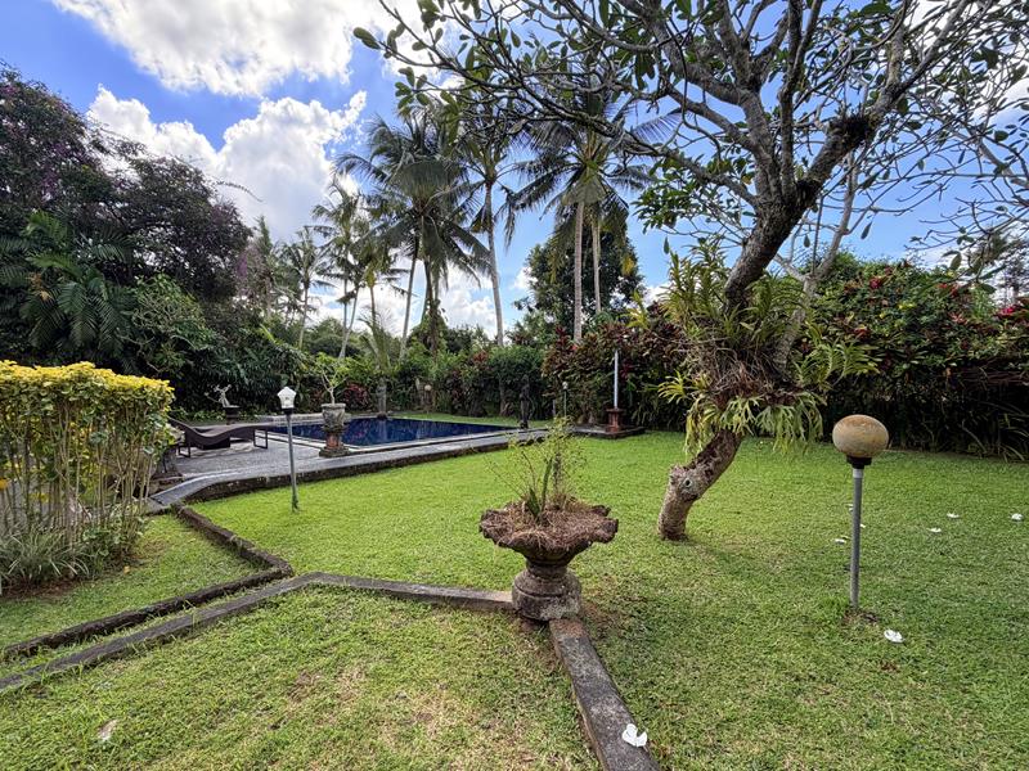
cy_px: 386
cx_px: 514
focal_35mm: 14
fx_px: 416
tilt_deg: -2.7
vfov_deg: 85.7
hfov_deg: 102.1
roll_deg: +1.7
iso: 64
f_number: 2.2
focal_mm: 2.22
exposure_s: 1/494
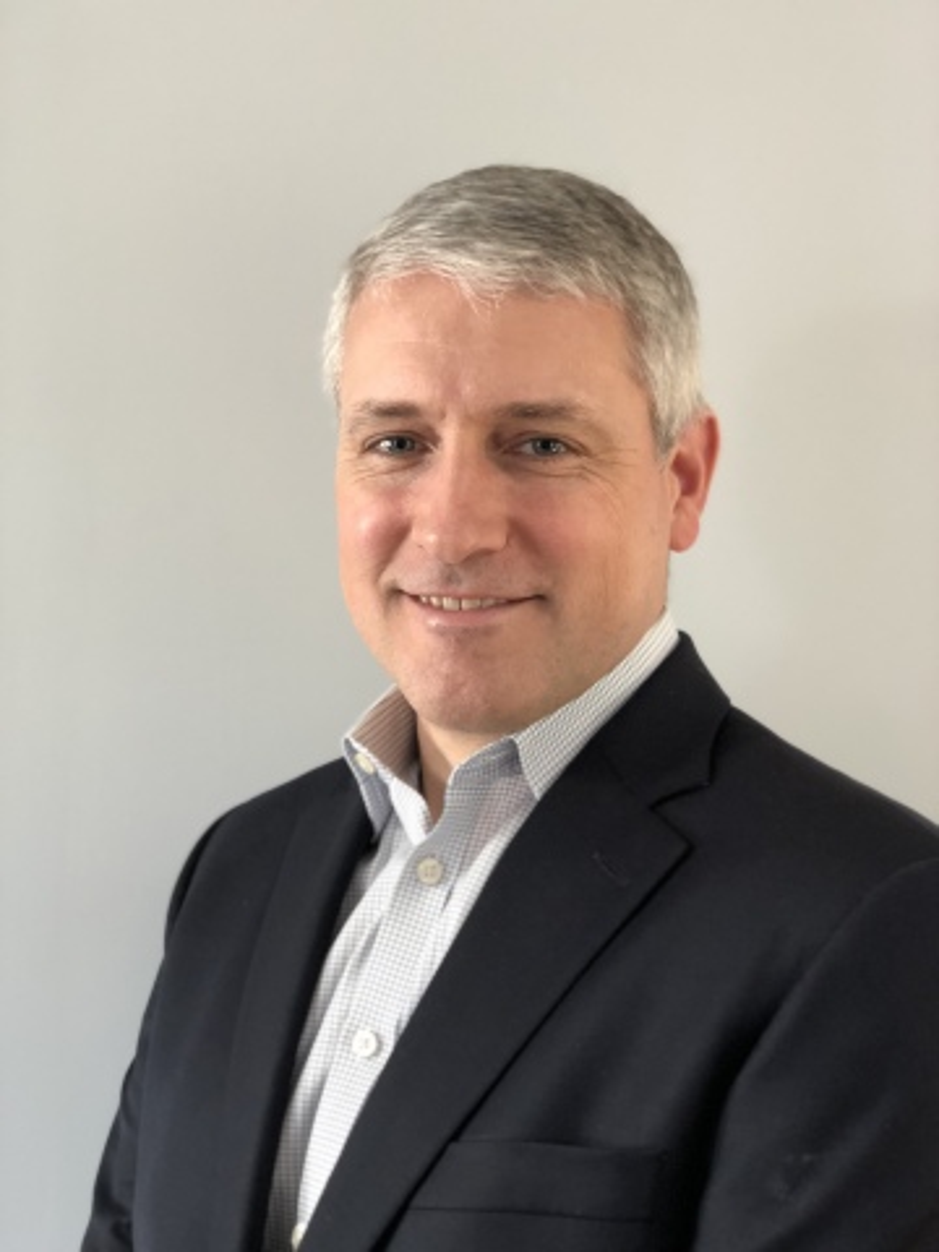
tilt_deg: +4.0
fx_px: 1881
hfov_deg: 28.0
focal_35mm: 52
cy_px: 626
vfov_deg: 36.8
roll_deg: -1.3
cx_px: 470
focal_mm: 6
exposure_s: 1/24
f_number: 2.4
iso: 125
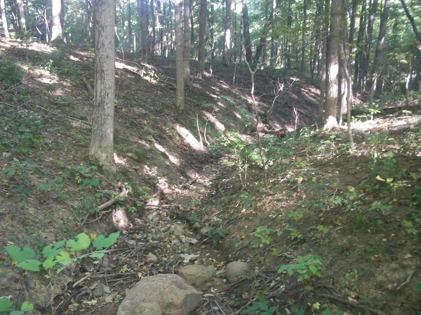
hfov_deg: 51.4
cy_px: 158
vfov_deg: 39.7
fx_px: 438
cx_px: 210
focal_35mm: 36
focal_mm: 6.5
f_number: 3.1
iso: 400
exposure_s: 1/30
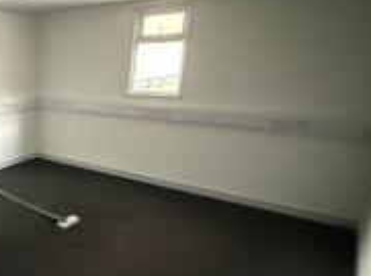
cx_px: 18
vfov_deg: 44.7
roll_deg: +1.9
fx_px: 332
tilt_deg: -20.9
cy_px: 182
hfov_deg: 49.9
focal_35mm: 31
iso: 1250
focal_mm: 2.22
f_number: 2.2
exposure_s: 1/45
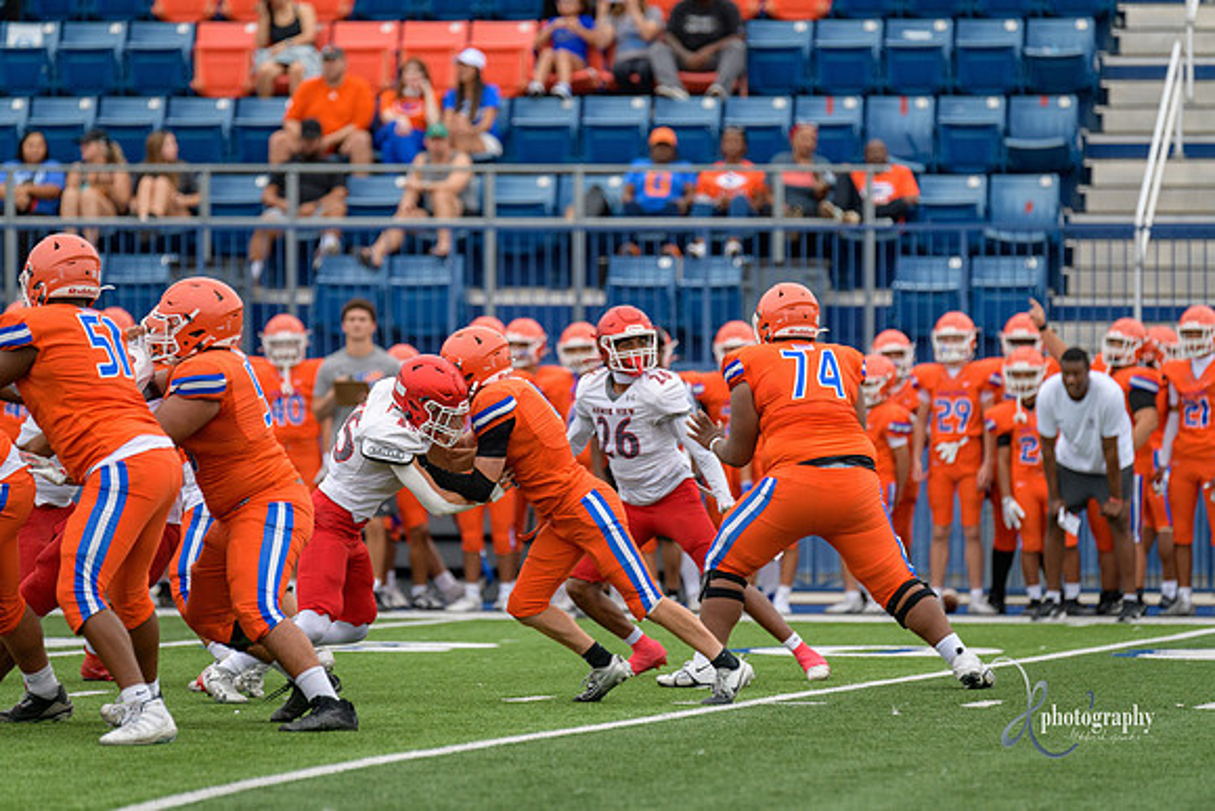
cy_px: 406
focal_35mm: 270
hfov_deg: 7.6
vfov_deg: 5.1
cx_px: 608
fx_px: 9114
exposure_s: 1/800
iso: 500
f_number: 3.5
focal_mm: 270
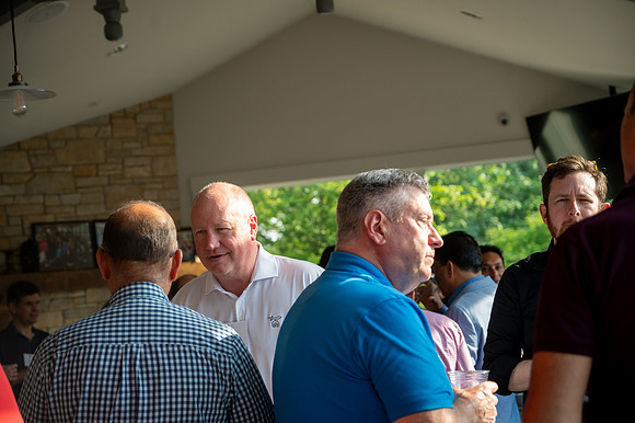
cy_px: 212
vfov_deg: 19.4
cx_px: 318
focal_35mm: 70
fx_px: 1234
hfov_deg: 28.9
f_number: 4.5
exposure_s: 1/400
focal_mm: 70
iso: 640
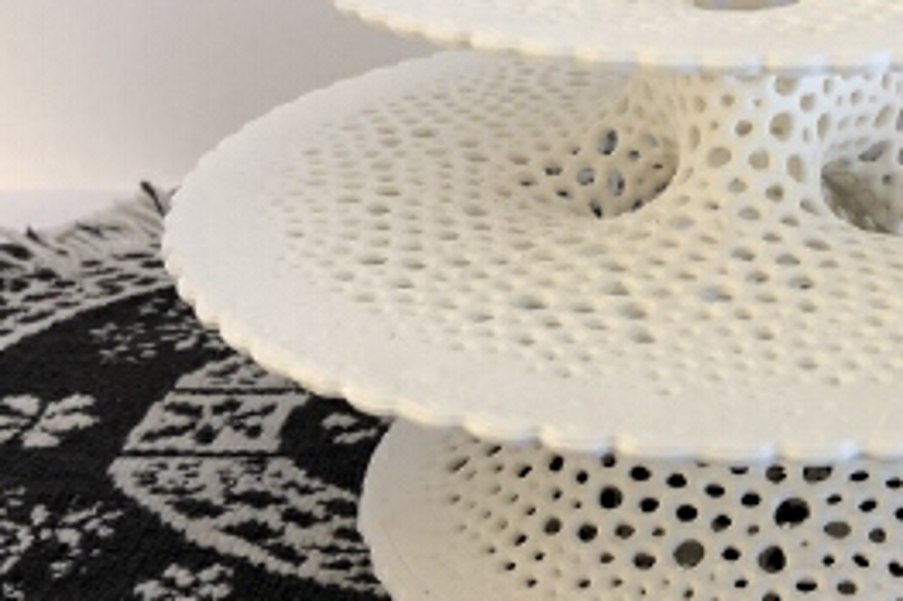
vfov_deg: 22.7
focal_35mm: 59
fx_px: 1479
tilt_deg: -20.4
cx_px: 754
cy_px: 141
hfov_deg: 32.8
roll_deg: +0.7
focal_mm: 3.99
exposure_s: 1/17
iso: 40
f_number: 1.8
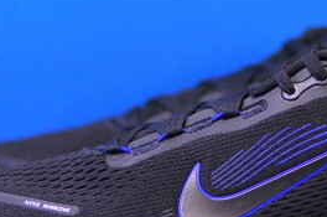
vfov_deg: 6.0
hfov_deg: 9.1
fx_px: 2058
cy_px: 102
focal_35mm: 227
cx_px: 251
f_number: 2
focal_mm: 50
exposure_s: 1/320
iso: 250
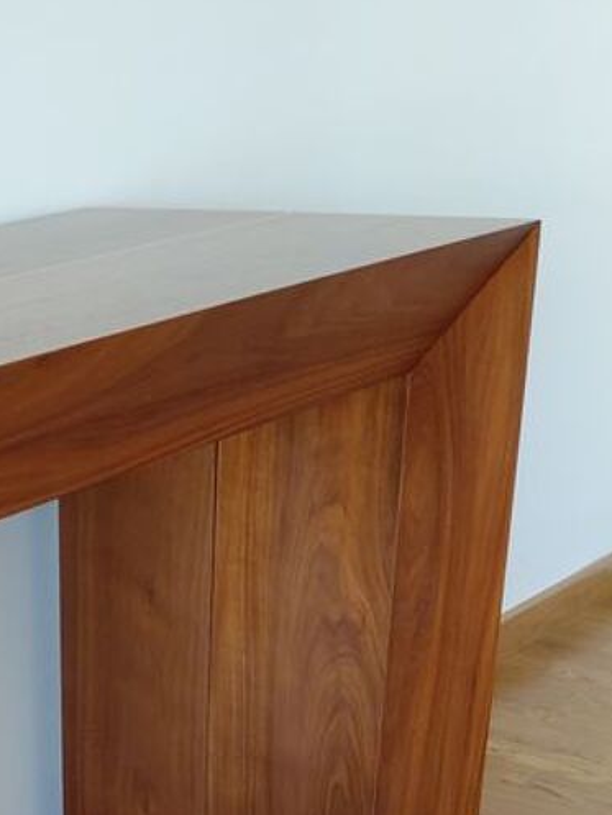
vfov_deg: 27.0
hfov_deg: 20.5
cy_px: 852
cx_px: -131
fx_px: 1579
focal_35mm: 67
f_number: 1.8
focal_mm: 4.69
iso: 320
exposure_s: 1/40
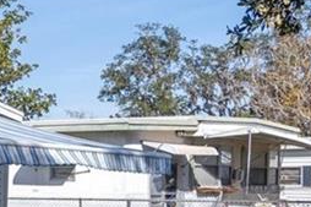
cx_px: -244
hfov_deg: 16.2
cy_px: 170
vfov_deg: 12.7
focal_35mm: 107
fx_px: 924
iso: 320
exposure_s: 1/200
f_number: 8
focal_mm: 17
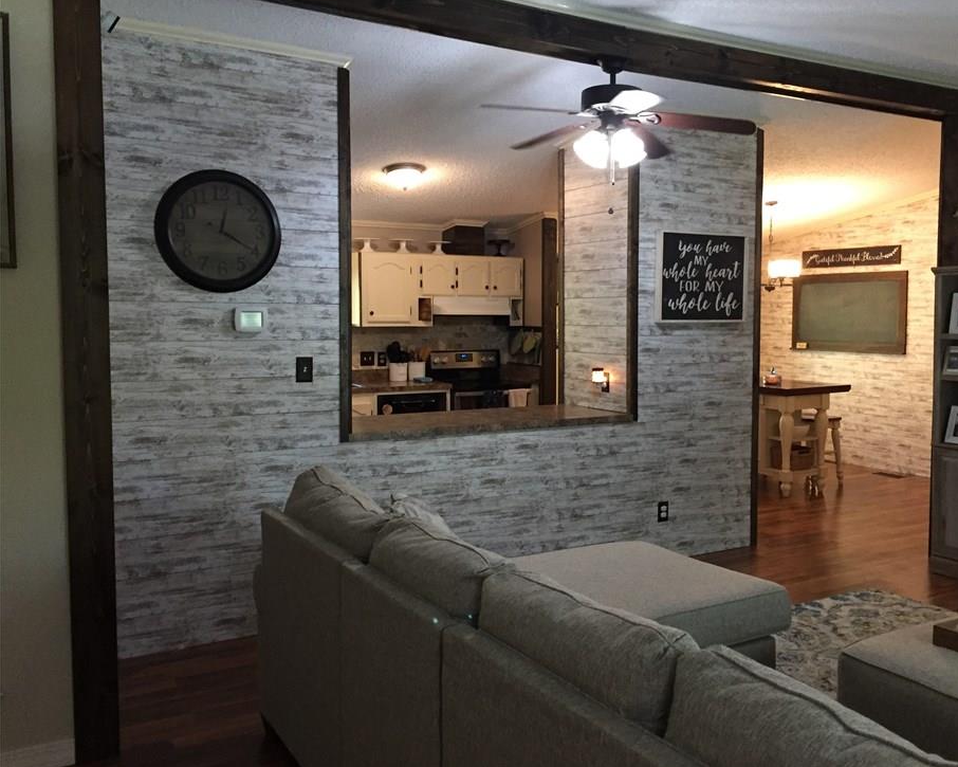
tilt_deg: -3.7
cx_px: 540
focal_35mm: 32
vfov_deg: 45.8
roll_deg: -0.4
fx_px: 907
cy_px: 371
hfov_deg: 55.5
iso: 200
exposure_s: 1/30
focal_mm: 4.15
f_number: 2.2
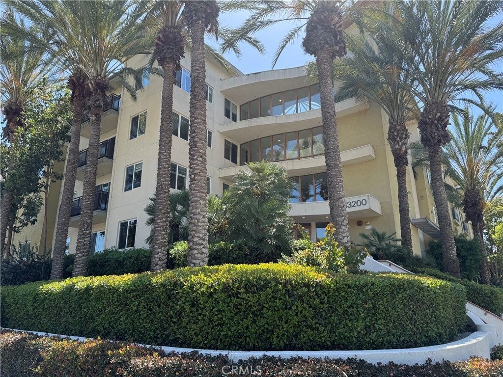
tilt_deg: +17.0
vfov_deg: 56.8
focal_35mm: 24
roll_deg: +0.3
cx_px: 252
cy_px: 188
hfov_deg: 71.6
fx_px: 349
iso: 80
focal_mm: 6.76
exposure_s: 1/1151
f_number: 1.78
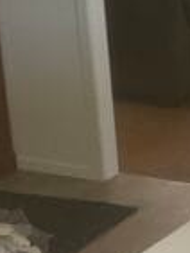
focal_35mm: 189
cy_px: 395
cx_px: 258
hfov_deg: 7.8
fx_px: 1381
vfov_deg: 10.1
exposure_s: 1/121
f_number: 1.6
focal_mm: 4.2
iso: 50
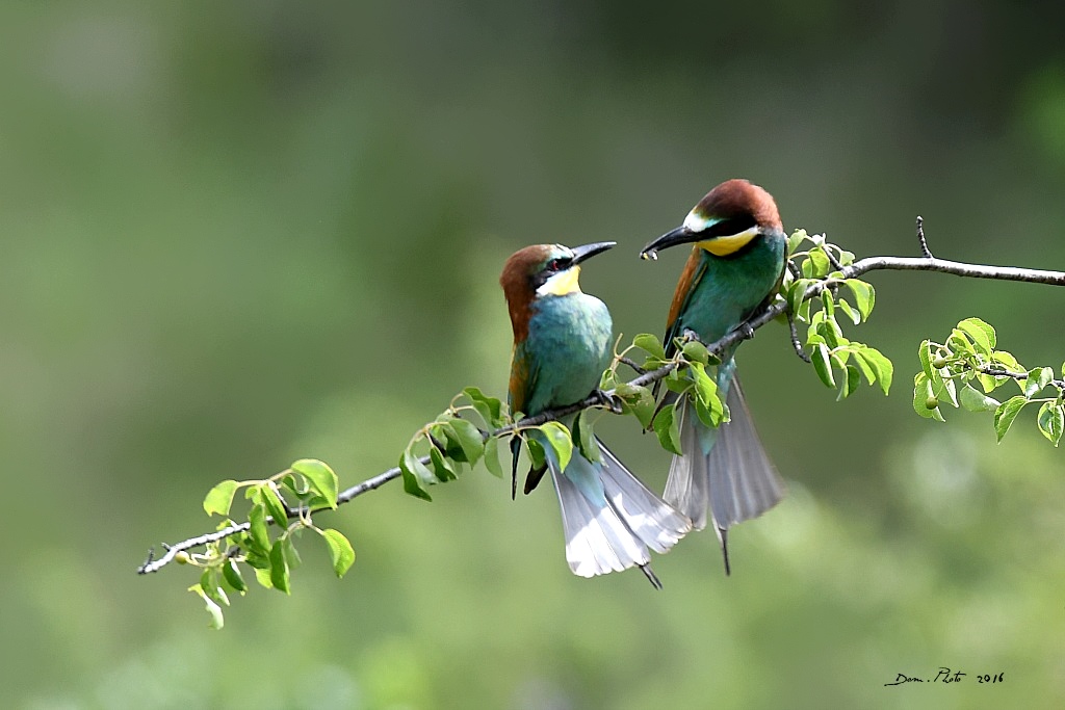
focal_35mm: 600
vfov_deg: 2.3
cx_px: 532
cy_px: 355
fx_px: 17751
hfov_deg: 3.4
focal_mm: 300
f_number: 5
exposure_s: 1/500
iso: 280
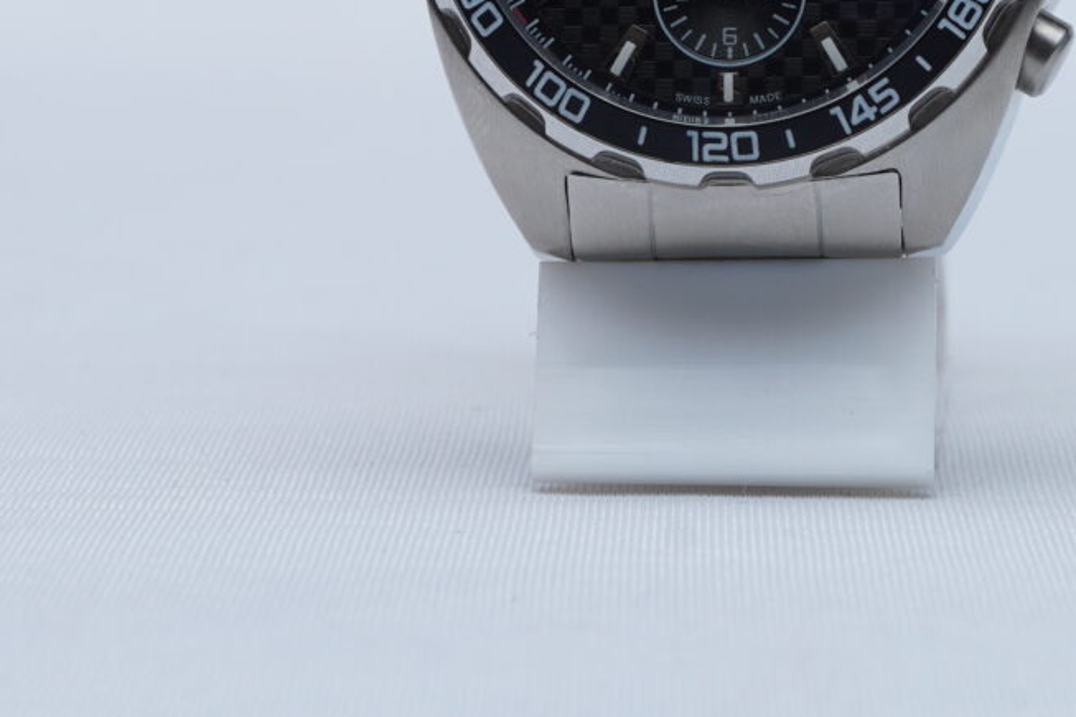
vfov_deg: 6.9
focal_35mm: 196
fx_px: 5856
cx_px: 816
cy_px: -174
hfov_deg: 10.5
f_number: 9
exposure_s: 1/160
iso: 125
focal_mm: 50
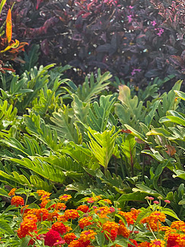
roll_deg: -5.3
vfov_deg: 22.5
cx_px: 111
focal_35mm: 87
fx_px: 620
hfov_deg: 16.9
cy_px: 143
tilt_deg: -5.0
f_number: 2.2
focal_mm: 7.5
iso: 20
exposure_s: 1/132
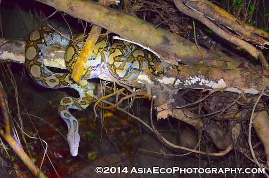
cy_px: 89
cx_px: 134
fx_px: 391
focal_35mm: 52
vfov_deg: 25.6
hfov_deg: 37.9
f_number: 2.8
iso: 3200
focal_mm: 35
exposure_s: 1/60
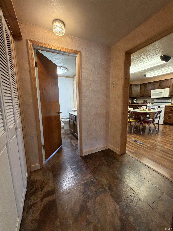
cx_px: 86
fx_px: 93
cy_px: 116
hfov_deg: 85.7
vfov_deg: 102.1
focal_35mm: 14
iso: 320
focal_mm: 2.22
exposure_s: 1/60
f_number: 2.2
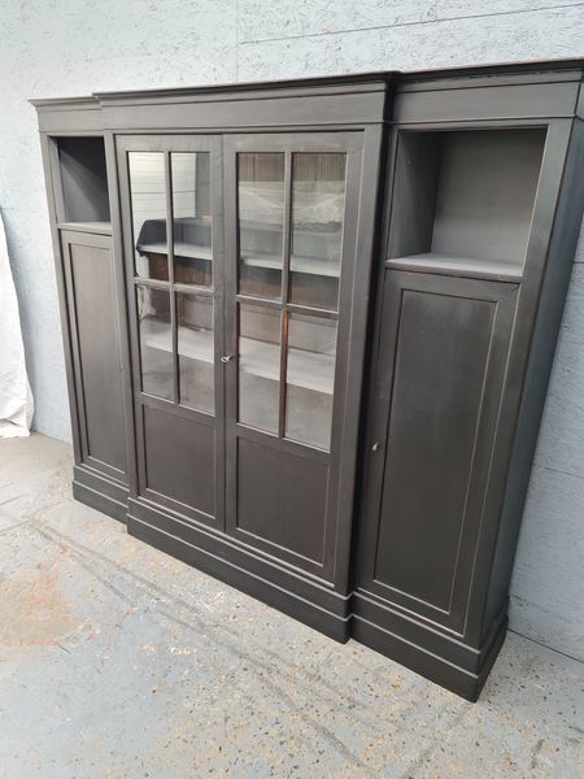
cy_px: 390
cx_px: 292
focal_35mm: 25
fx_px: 562
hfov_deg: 54.9
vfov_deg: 69.4
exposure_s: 1/100
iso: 200
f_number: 1.8
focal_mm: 7
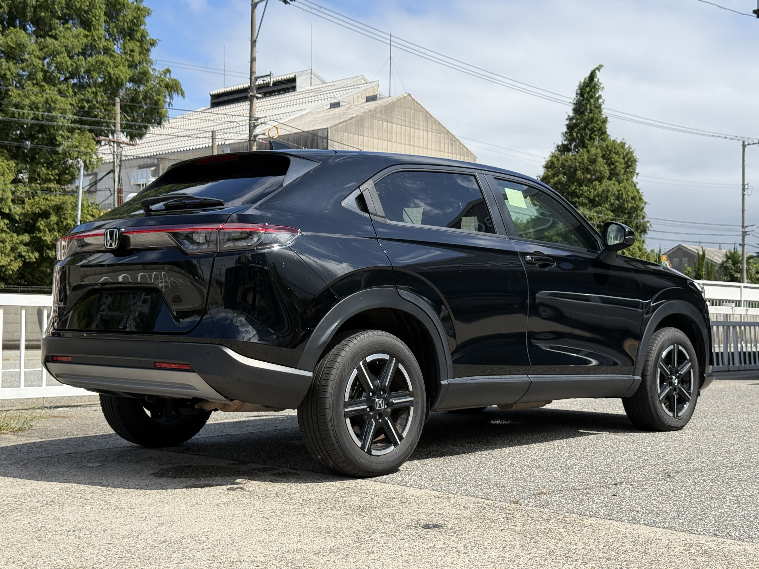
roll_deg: -0.5
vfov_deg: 30.3
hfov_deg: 39.7
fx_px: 1052
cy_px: 284
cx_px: 380
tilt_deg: +2.5
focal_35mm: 48
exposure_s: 1/4098
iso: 64
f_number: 1.78
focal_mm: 6.76
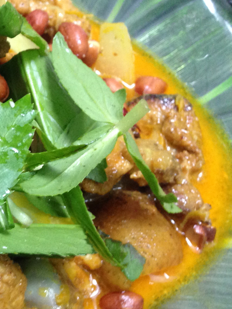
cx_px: -141
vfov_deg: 23.5
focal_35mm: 83
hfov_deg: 15.9
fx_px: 742
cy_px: 181
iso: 160
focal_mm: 4.12
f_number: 2.4
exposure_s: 1/20
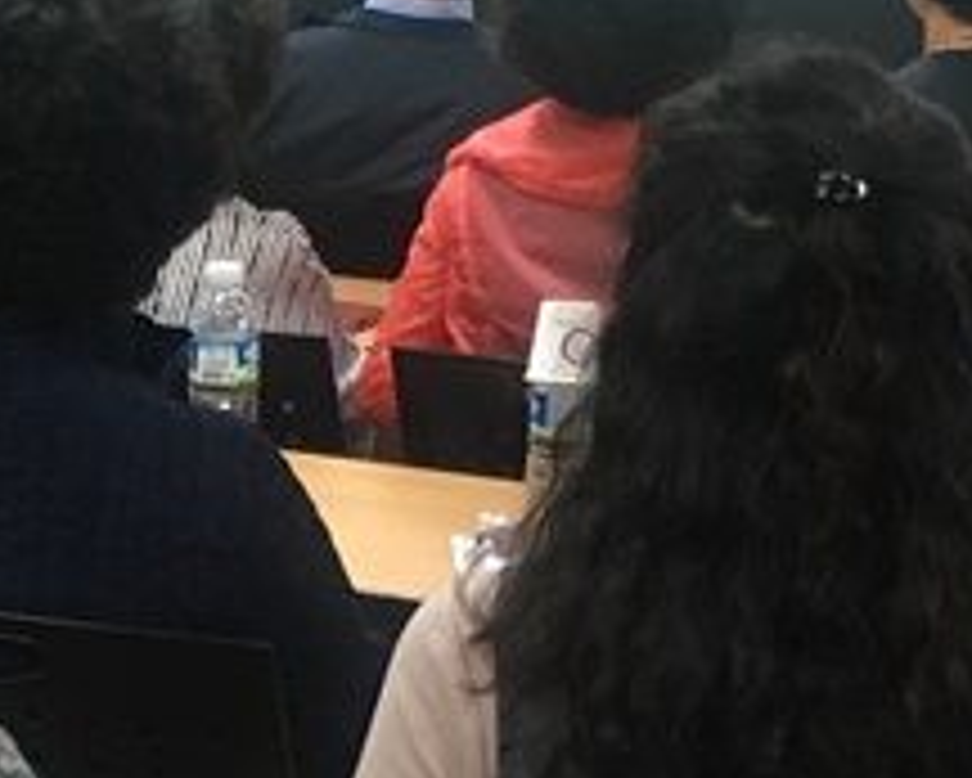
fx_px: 3770
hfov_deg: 14.5
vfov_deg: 11.6
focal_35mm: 131
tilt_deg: -16.6
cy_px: 818
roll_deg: -2.0
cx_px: 36
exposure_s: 1/30
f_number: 2.2
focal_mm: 4.15
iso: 125
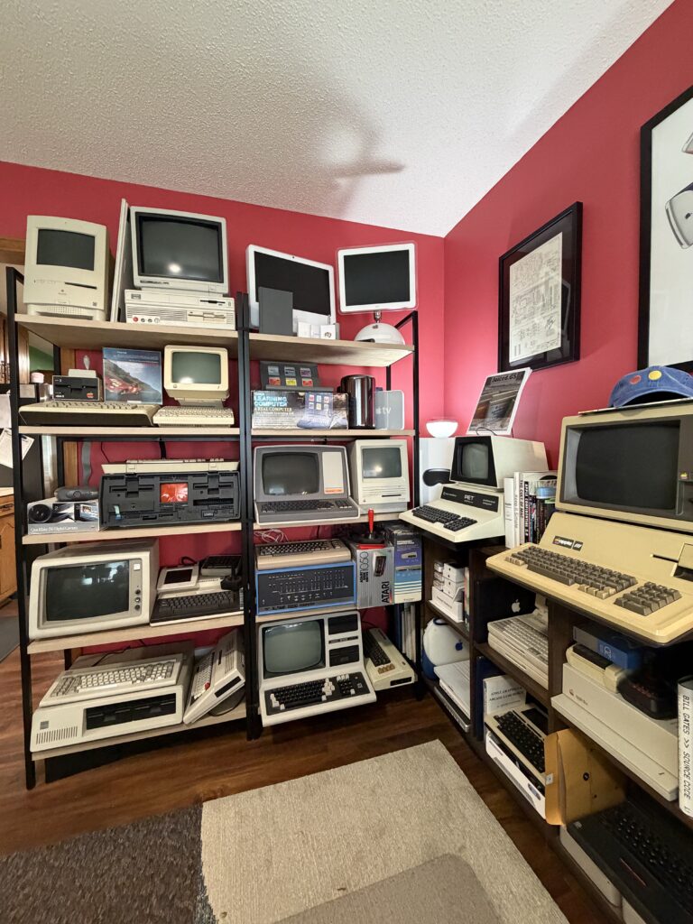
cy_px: 462
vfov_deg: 102.1
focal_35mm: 14
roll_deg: -0.3
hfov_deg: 85.7
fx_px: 374
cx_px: 346
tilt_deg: -3.1
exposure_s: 1/42
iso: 500
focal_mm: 2.22
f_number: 2.2
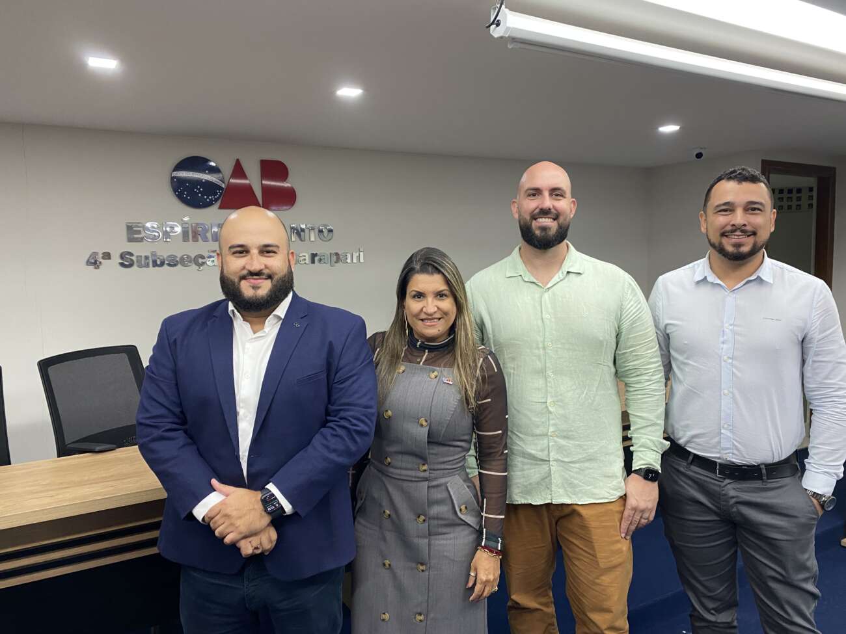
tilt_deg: -3.3
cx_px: 423
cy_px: 317
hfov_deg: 67.3
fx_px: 635
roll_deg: +0.9
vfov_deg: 53.1
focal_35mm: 26
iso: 160
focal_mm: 4.25
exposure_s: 1/60
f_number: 1.8
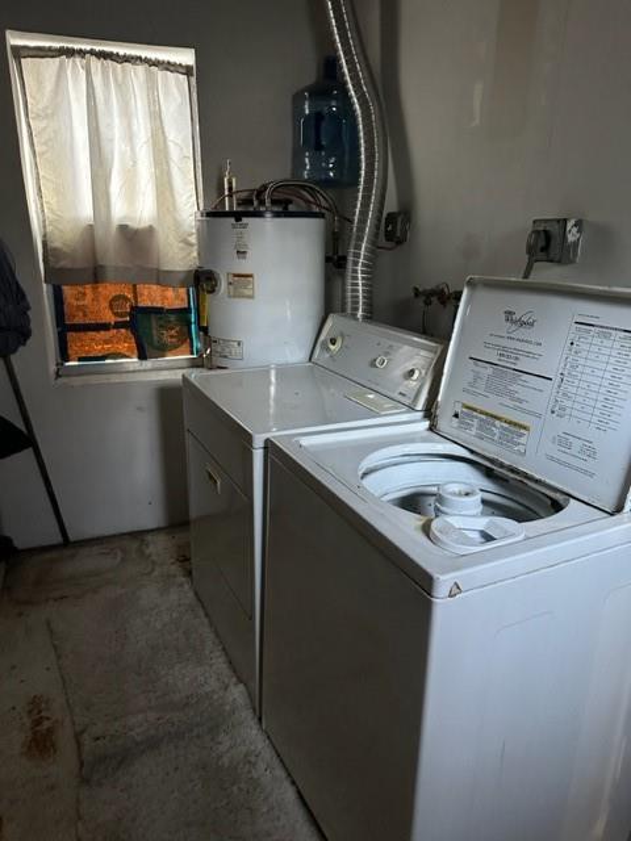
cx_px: 316
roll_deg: -0.7
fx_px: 583
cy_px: 420
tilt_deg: -18.0
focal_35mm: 24
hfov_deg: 56.8
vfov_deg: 71.6
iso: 1000
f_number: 1.78
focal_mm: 6.86
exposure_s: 1/40
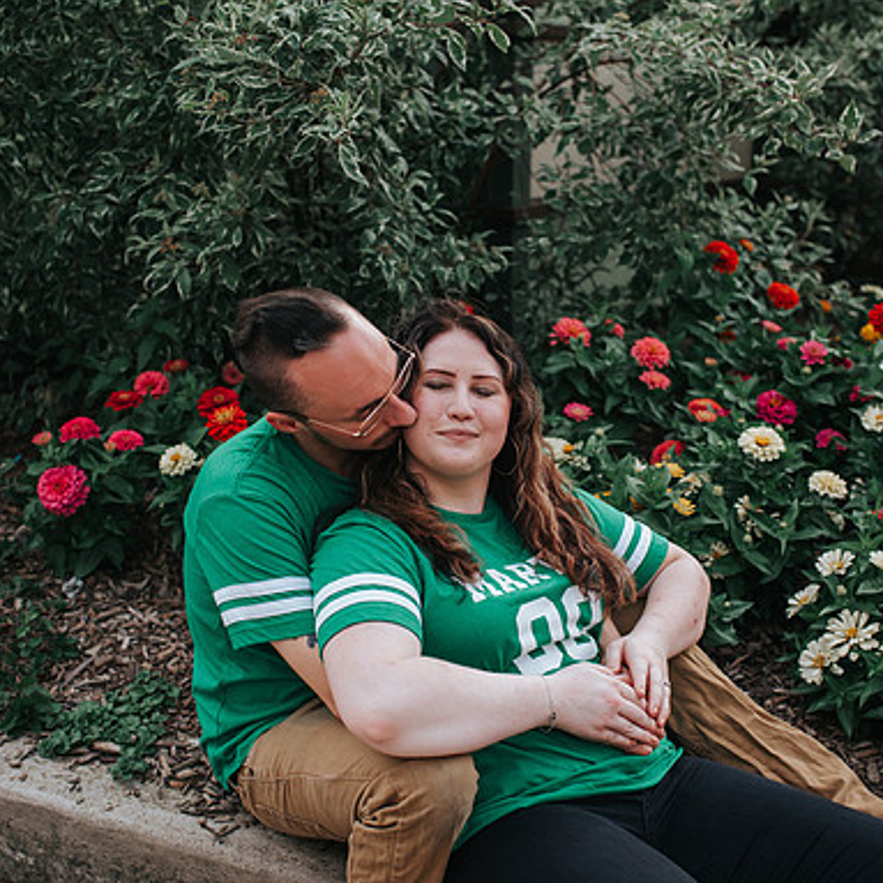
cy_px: 444
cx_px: 459
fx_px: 1299
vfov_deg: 37.6
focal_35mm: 45
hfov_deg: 37.5
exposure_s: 1/800
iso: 800
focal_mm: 35
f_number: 3.2
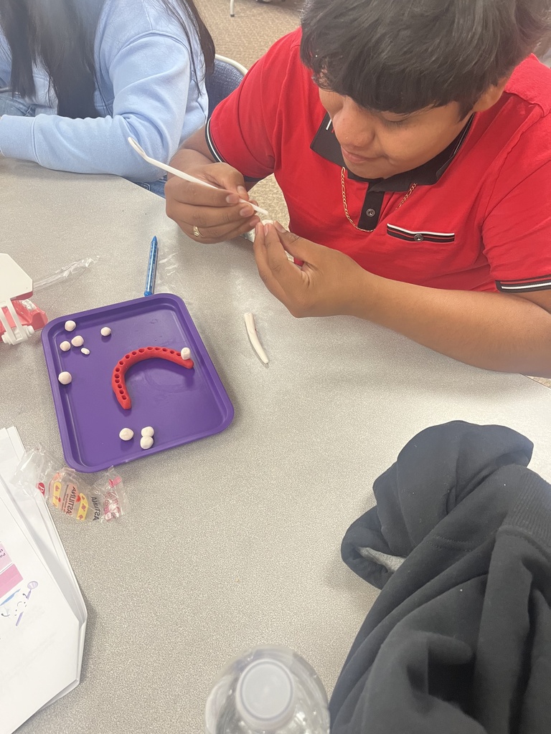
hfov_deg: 53.1
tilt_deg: -47.5
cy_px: 367
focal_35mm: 26
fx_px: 552
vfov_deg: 67.3
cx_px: 276
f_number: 1.6
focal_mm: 5.1
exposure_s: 1/60
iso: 320
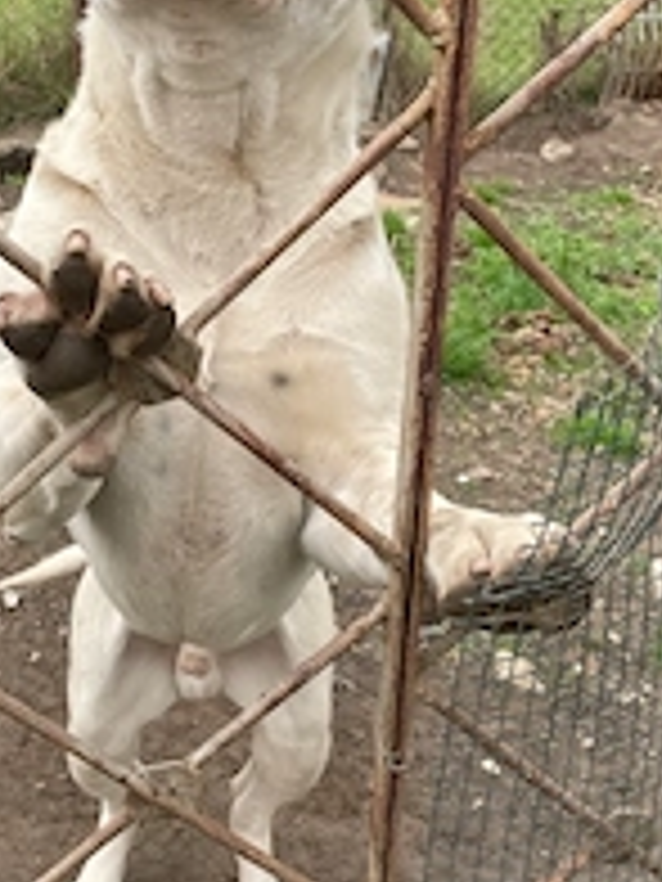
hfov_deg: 27.1
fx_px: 1351
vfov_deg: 35.9
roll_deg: -0.7
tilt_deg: -21.9
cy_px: 310
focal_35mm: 53
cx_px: 162
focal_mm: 4.2
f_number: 1.6
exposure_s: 1/558
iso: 32
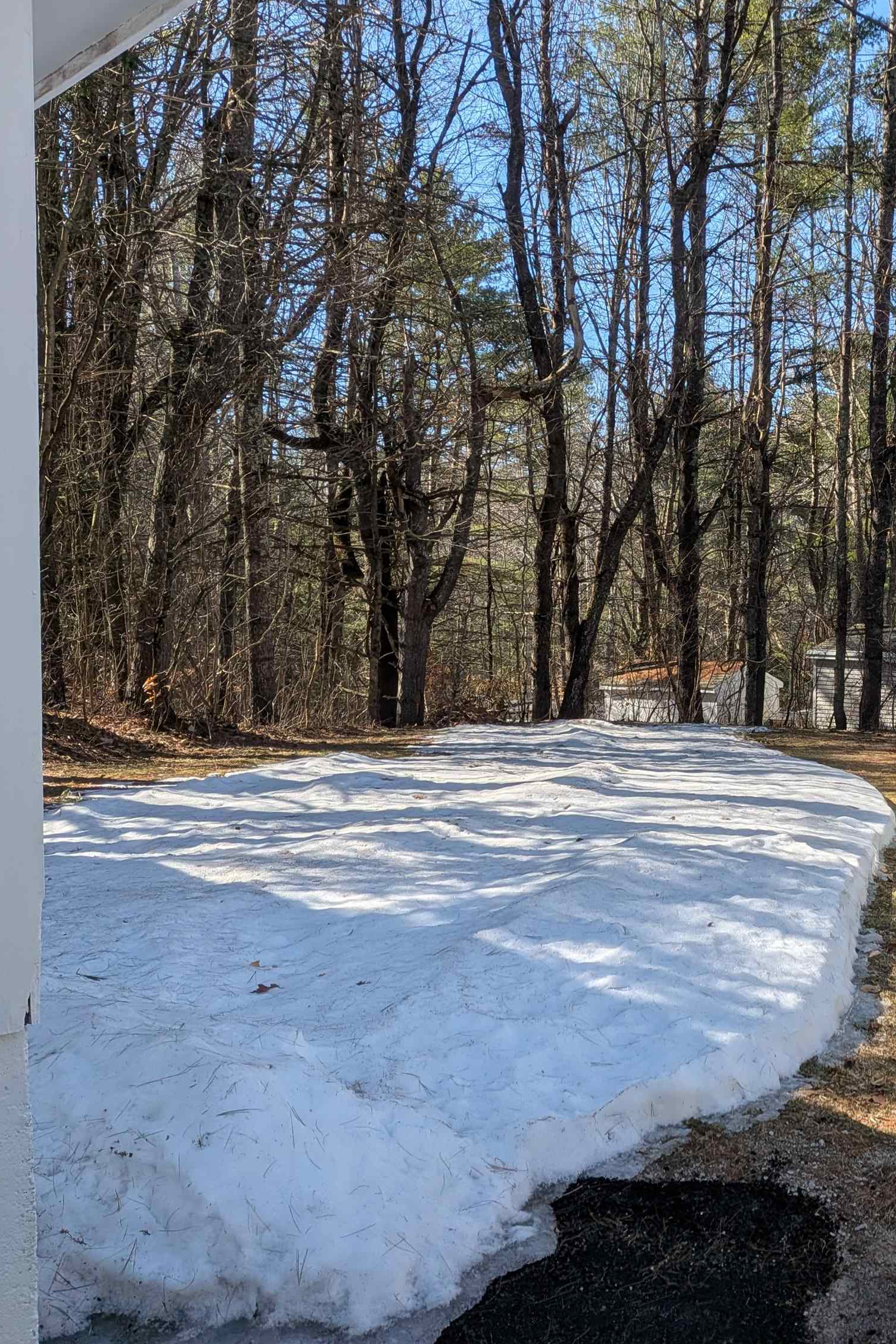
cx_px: 786
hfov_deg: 36.7
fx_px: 1269
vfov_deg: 55.8
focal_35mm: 34
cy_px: 661
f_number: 1.7
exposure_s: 1/7812
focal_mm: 4.53
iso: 26
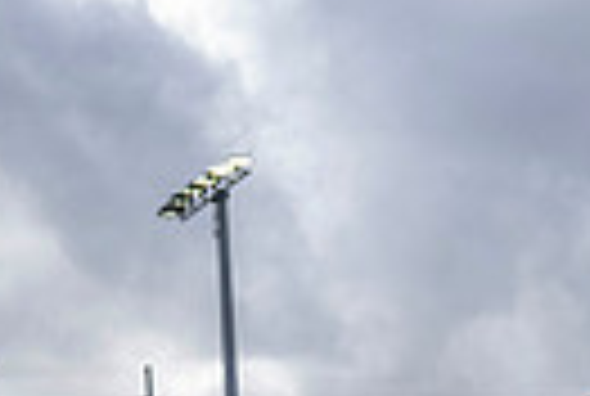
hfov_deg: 19.1
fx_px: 1741
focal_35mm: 106
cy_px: 749
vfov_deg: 11.8
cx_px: 122
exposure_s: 1/1250
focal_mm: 24
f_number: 2.8
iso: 125
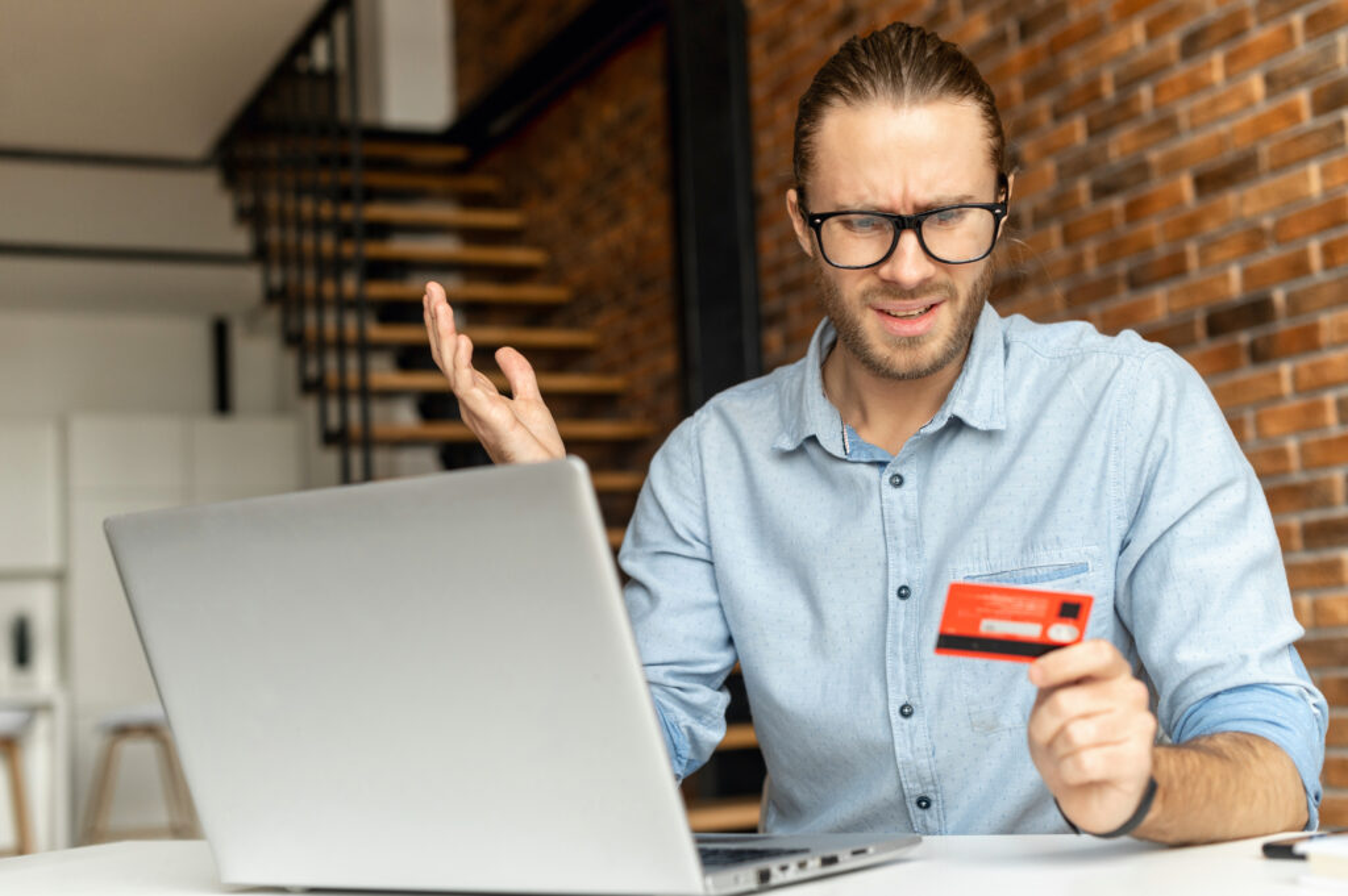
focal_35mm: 50
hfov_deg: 39.6
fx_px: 1871
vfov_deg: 26.9
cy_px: 448
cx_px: 674
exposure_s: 1/200
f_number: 4
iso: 640
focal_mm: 50
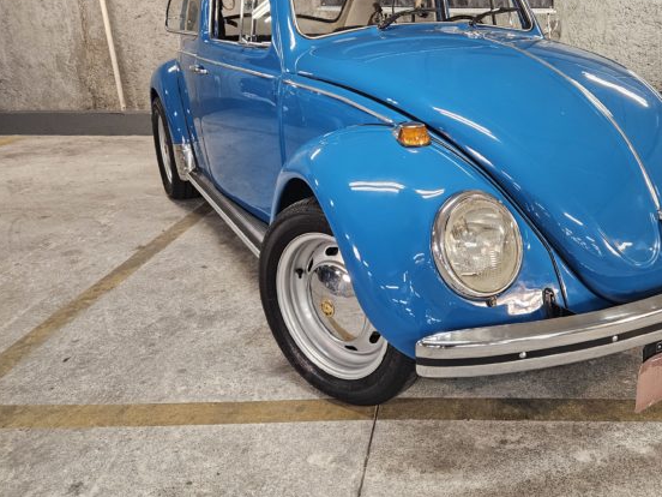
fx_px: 612
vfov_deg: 43.9
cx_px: 453
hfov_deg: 55.4
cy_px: 193
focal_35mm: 32
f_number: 1.8
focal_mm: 5.4
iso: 640
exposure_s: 1/60
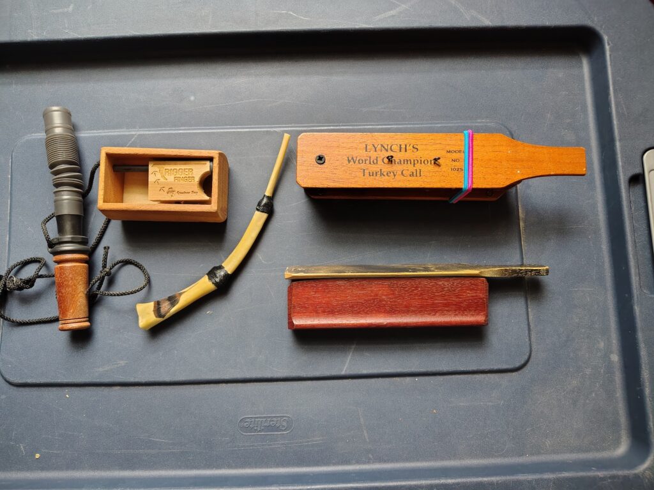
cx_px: 327
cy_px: 245
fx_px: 453
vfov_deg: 56.8
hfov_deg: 71.6
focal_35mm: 24
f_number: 1.8
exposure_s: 1/50
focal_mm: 5.56
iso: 1020
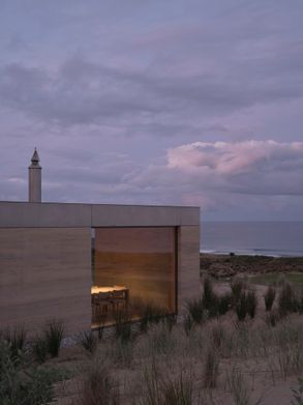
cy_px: 202
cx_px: 152
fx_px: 607
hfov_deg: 28.0
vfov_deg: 36.8
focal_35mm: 52
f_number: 16
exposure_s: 5
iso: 160
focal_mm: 66.3
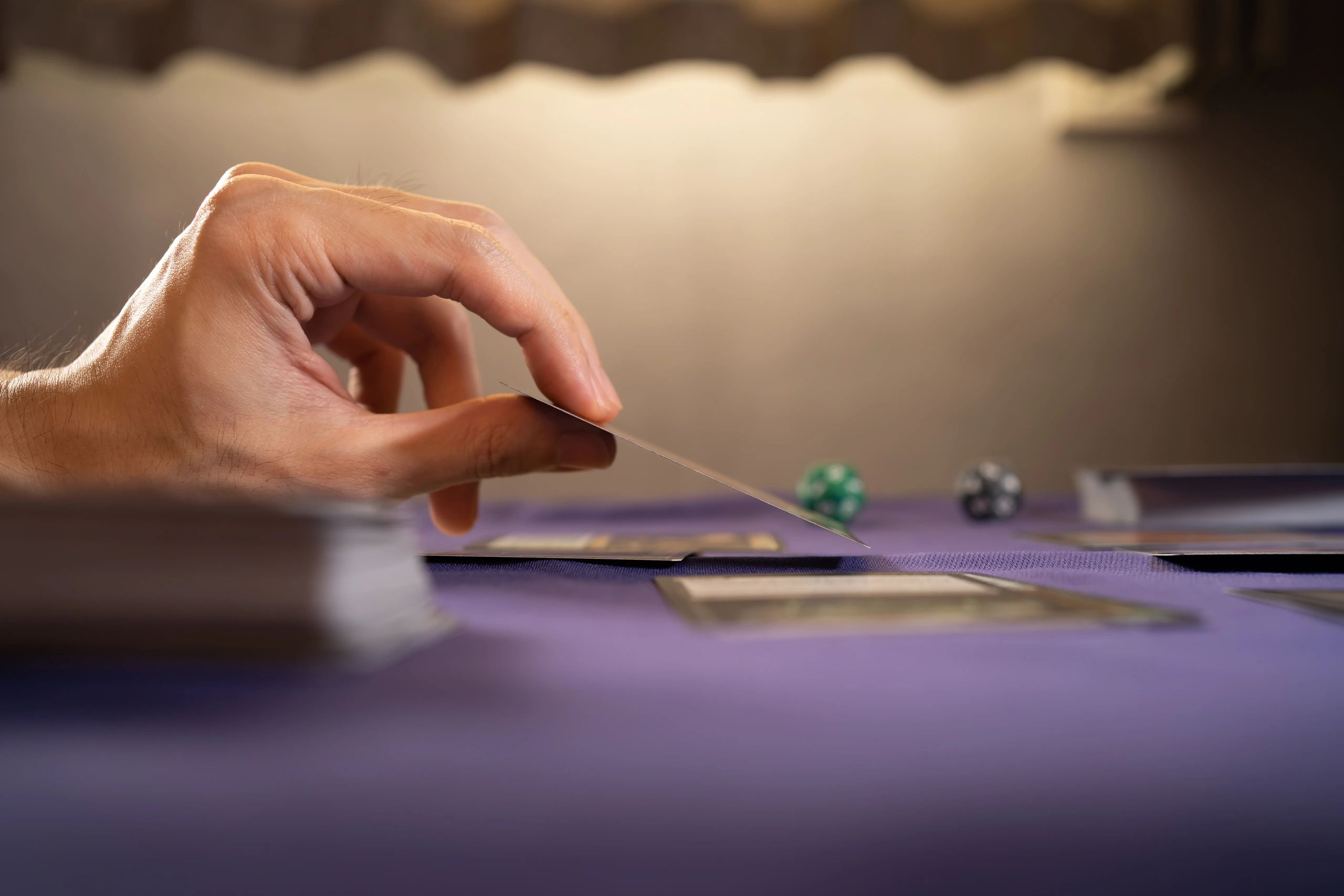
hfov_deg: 54.4
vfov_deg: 37.9
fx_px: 1307
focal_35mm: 35
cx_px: 672
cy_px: 448
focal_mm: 35
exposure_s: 1/40
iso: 320
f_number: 4
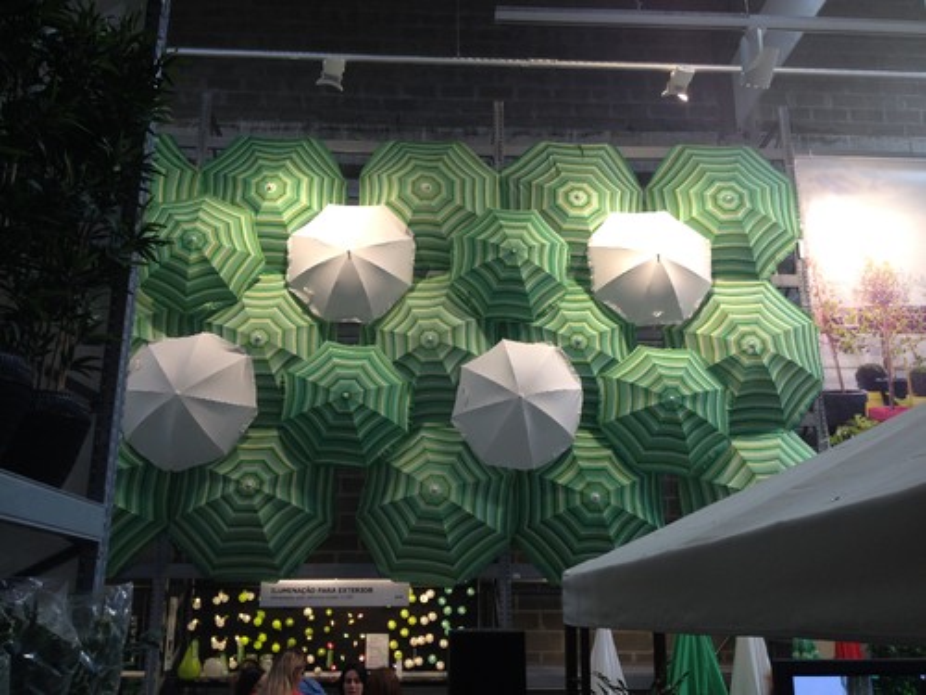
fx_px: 936
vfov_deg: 40.7
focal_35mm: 35
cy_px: 348
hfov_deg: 52.6
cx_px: 463
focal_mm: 4.28
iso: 50
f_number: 2.4
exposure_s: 1/24
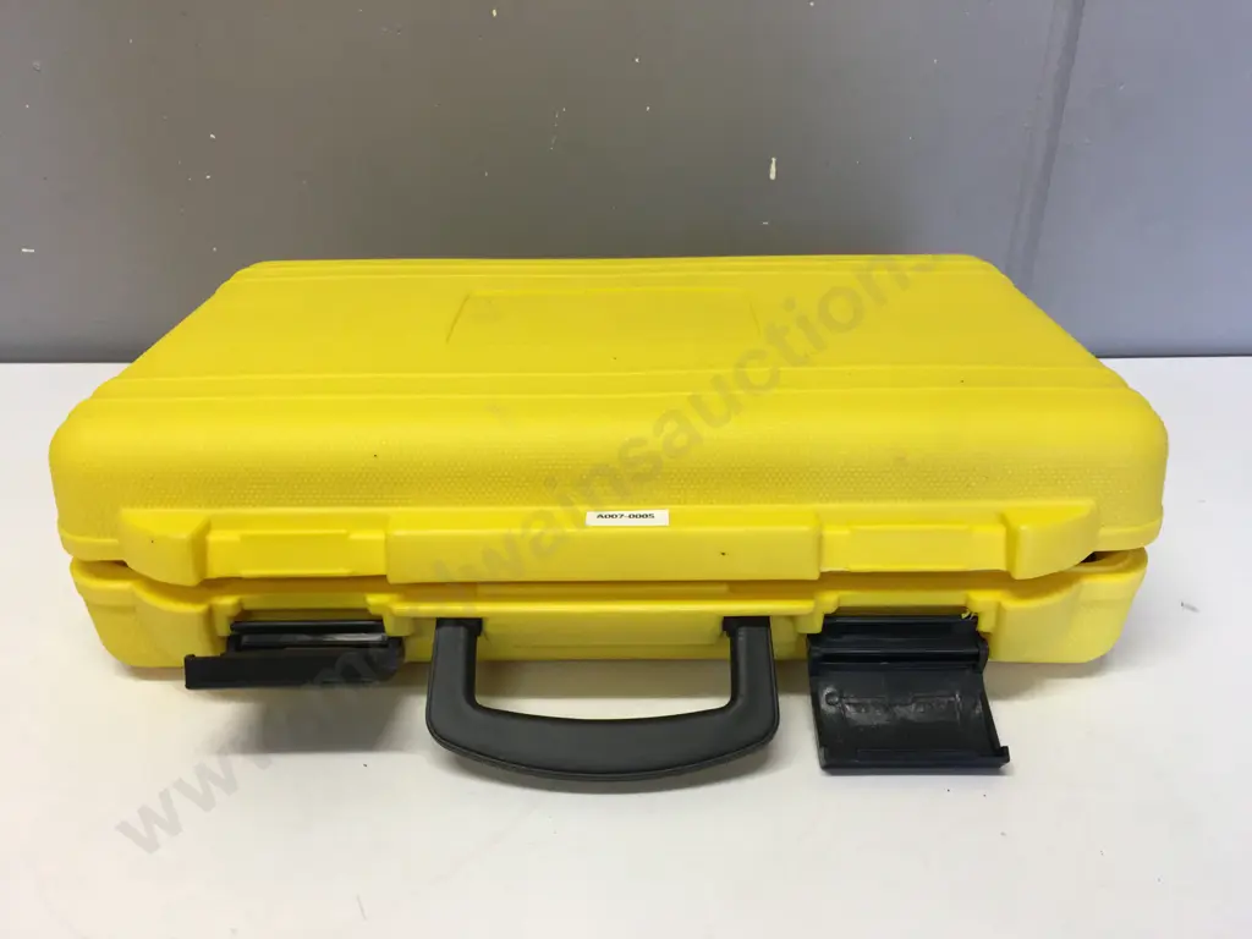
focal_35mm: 29
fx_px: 1049
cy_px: 470
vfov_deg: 48.2
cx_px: 626
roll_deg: -0.1
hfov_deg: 61.7
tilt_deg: -25.8
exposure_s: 1/33
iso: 32
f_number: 2.2
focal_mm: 4.15
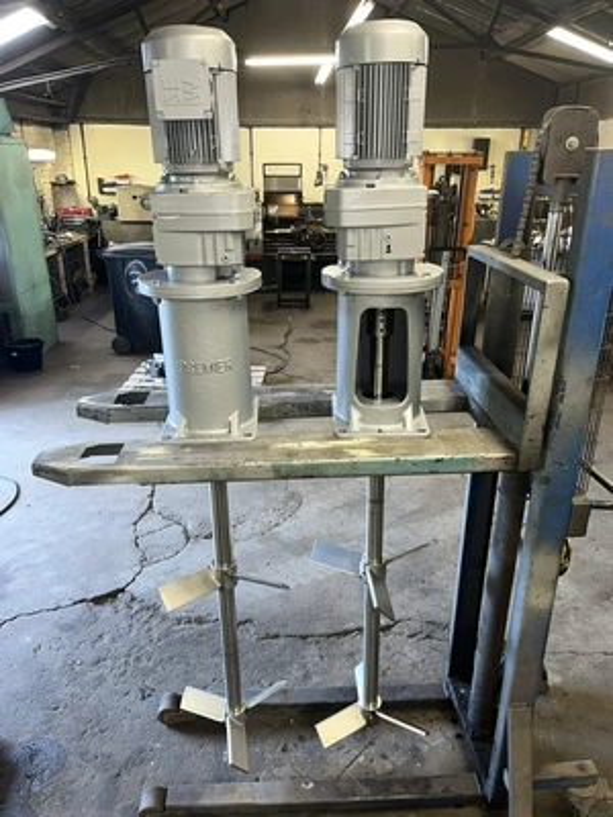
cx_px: 306
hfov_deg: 53.1
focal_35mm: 26
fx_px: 614
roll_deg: +0.8
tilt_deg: -23.2
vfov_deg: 67.3
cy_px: 408
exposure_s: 1/25
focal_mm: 5.1
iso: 50
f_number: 1.6
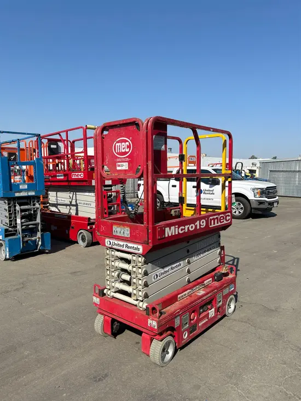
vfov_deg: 67.3
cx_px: 150
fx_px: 301
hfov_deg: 53.1
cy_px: 200
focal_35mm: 26
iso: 50
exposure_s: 1/5076
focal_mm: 5.7
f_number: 1.5
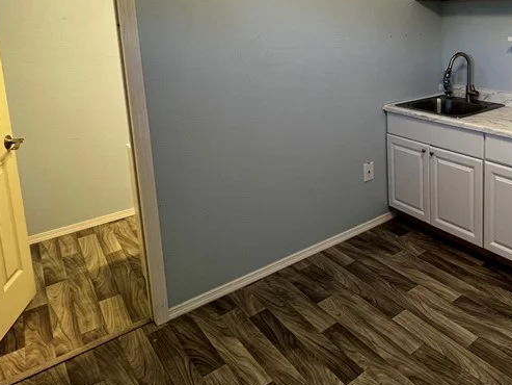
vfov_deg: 48.7
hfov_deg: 57.9
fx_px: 399
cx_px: 441
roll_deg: +0.8
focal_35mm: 27
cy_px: 82
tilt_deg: -9.8
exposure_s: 1/99
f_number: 1.8
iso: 160
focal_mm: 1.57
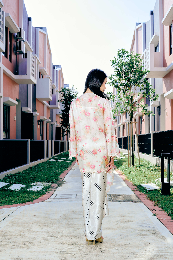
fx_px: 324
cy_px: 136
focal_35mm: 45
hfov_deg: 29.9
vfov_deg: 43.6
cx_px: 90
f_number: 8
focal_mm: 43
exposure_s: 1/125
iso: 125
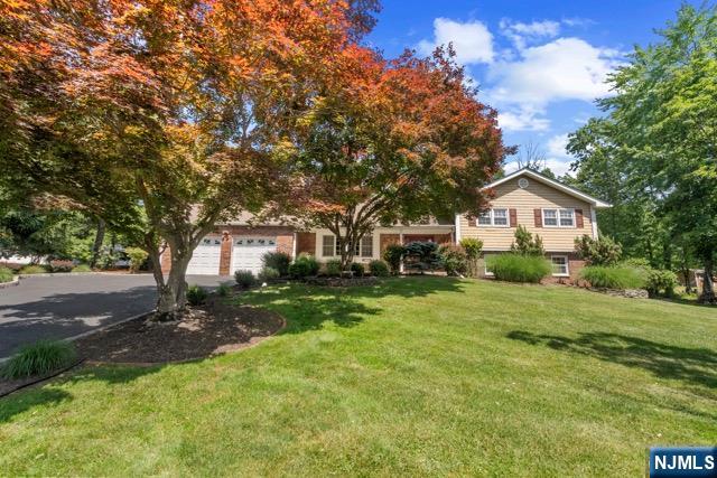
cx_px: 358
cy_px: 239
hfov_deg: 96.7
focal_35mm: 16
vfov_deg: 73.8
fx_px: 319
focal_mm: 16
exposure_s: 1/160
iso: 250
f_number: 9
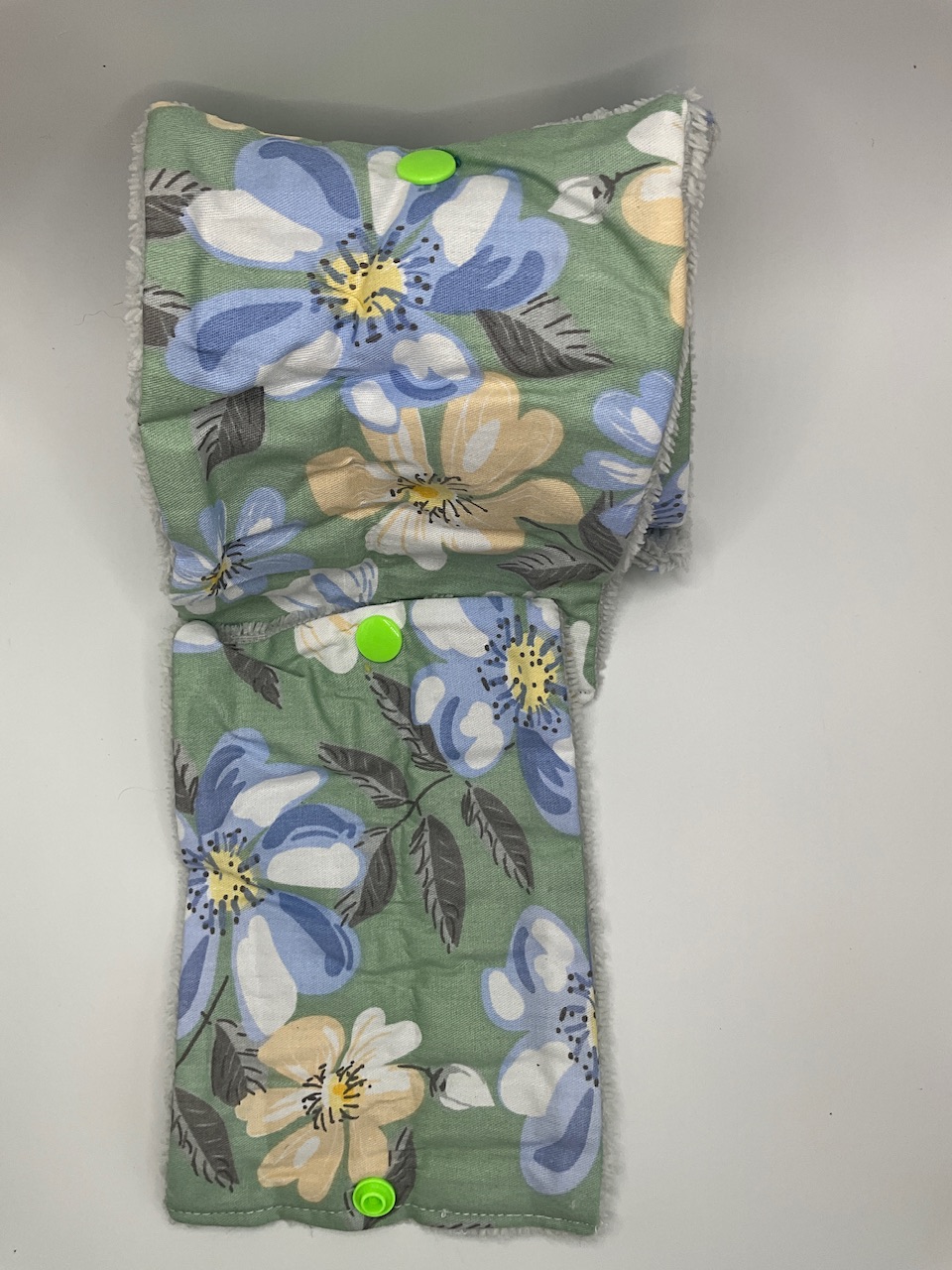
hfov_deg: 48.2
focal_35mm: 29
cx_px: 476
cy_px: 635
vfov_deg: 61.7
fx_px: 1063
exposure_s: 1/335
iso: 25
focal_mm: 3
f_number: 1.8
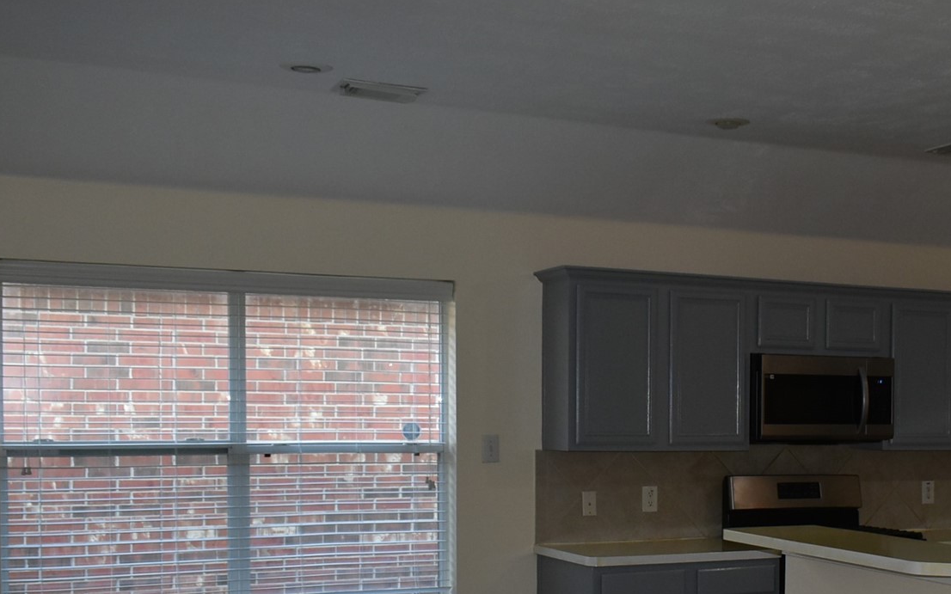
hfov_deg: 36.4
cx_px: 746
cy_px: 464
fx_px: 1399
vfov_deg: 23.7
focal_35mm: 54
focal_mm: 18
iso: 800
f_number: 3.5
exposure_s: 1/125
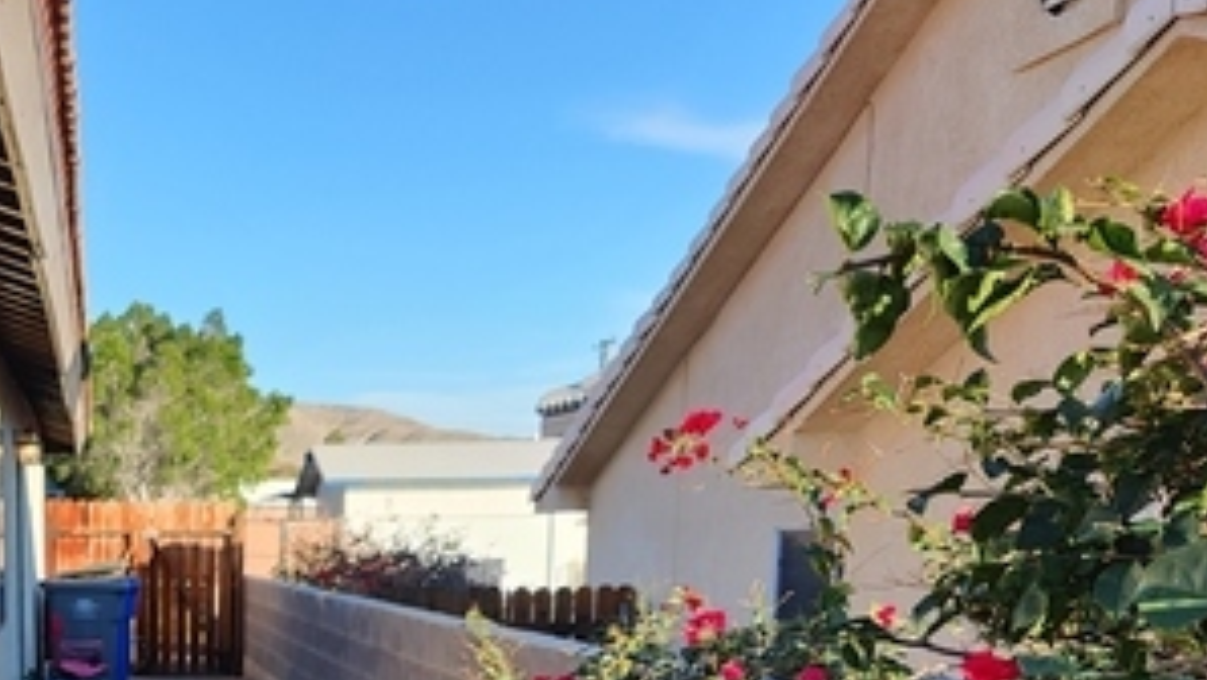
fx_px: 1793
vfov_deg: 19.3
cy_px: 959
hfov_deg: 34.5
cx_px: 63
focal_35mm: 56
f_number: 1.8
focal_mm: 6.06
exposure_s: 1/1468
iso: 50
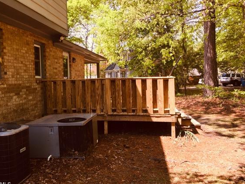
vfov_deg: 43.0
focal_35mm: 33
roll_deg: +2.3
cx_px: 108
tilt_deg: -1.0
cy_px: 89
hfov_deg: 55.2
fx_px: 234
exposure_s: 1/373
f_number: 2.2
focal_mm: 4.15
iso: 25
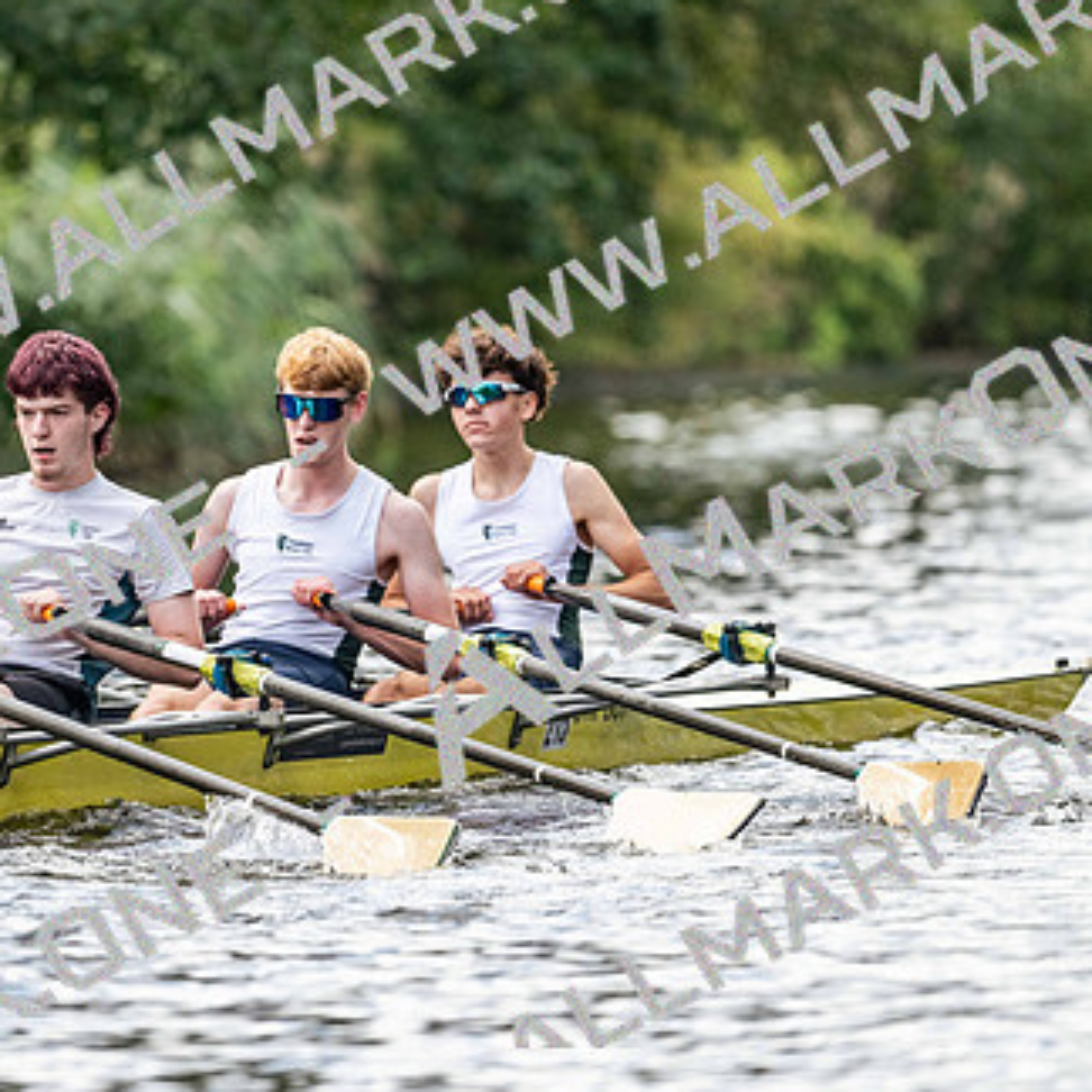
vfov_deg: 2.9
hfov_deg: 2.9
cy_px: 472
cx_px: 135
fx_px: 21700
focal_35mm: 608
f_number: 4.5
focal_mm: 400
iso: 1250
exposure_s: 1/2500
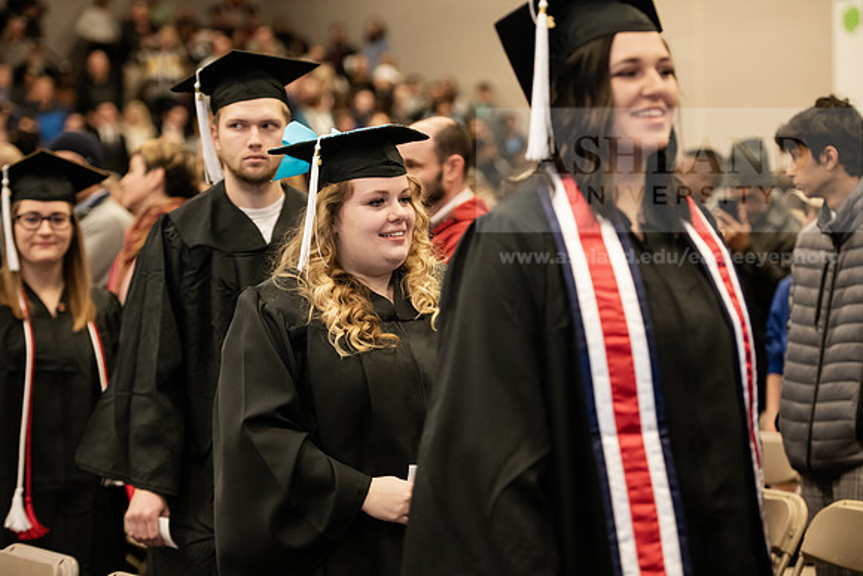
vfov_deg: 14.0
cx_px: 432
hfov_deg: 20.8
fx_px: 2350
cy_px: 288
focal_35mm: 98
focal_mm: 98
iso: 2000
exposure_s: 1/200
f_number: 3.2
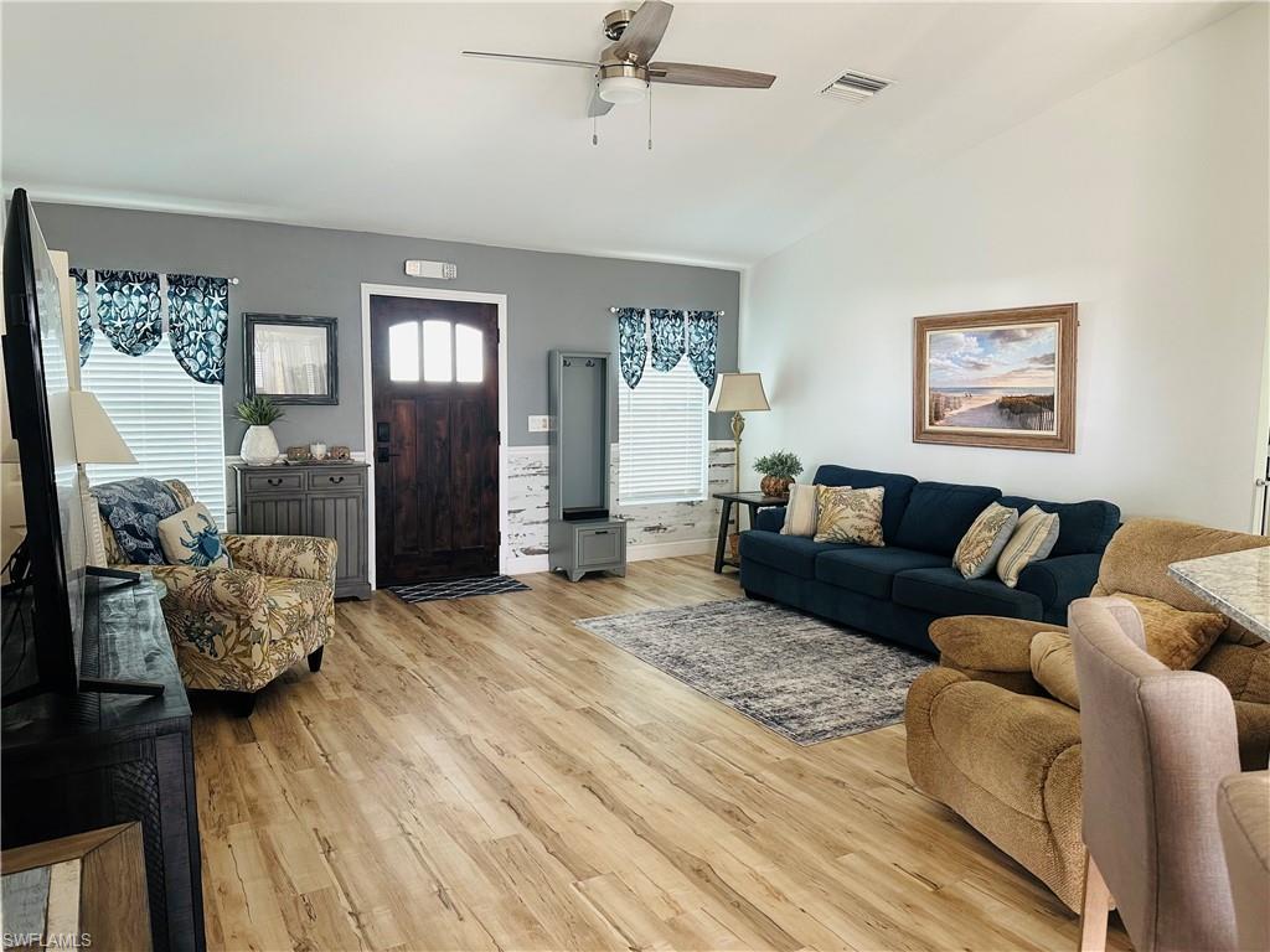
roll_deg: -0.6
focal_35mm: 24
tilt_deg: -6.0
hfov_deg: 71.6
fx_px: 881
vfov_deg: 56.8
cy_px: 476
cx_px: 635
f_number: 1.78
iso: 250
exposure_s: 1/69
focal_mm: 6.86
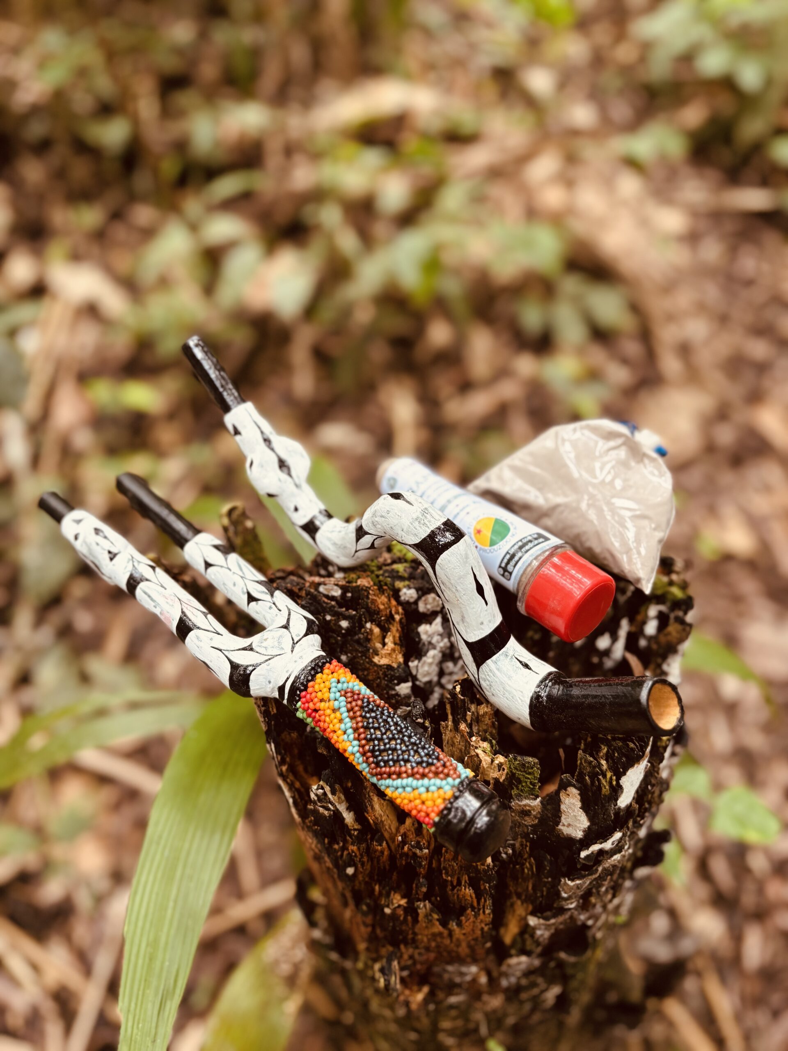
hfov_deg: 53.1
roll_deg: +2.9
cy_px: 526
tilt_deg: -36.9
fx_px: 789
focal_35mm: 26
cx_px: 394
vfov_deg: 67.3
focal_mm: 5.96
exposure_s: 1/98
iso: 125
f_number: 1.6
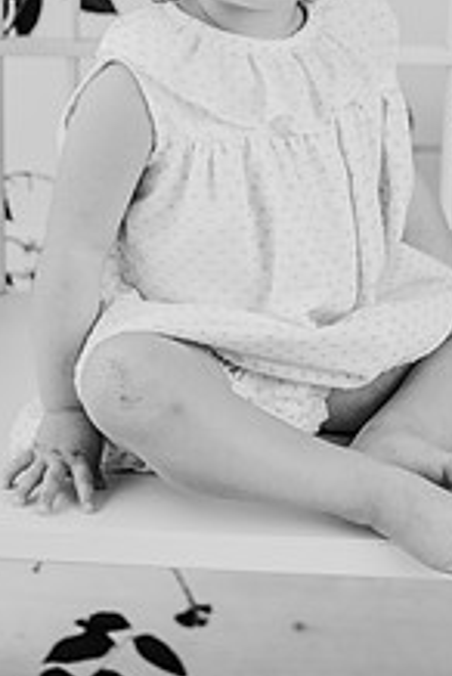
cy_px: 109
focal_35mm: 103
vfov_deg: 19.5
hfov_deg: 13.3
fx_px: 1934
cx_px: 266
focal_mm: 50
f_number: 2.8
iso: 125
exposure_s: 1/160
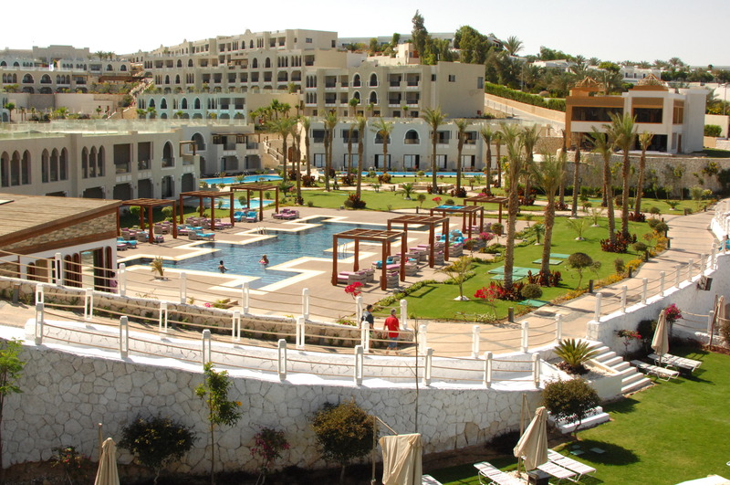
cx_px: 365
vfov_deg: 31.8
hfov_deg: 46.5
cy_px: 242
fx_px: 850
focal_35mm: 42
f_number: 12
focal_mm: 28
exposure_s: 1/640
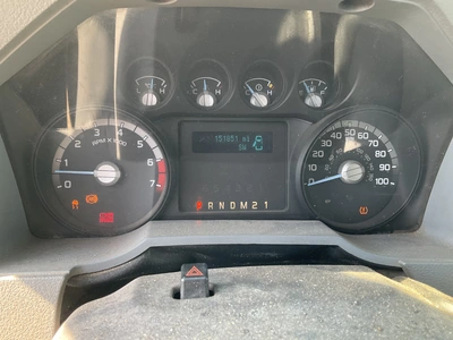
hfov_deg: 61.7
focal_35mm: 29
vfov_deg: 48.2
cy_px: 170
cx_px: 226
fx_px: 380
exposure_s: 1/107
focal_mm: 3
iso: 64
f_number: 1.8
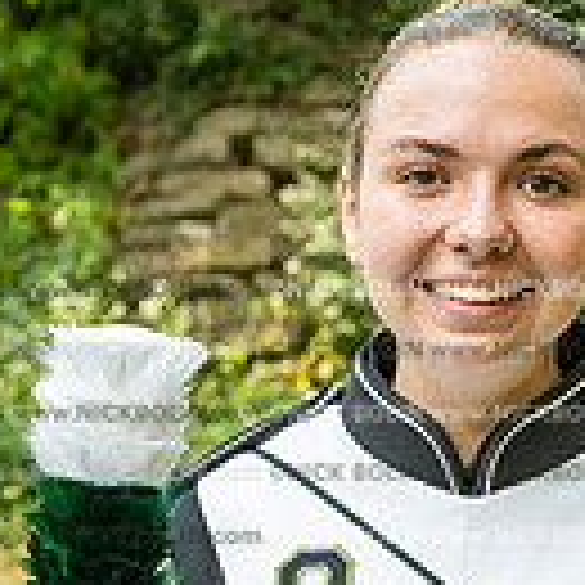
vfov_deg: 10.6
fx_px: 3097
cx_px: 472
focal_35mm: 162
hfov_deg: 10.8
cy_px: 720
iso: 1000
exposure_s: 1/640
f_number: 5.6
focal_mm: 55
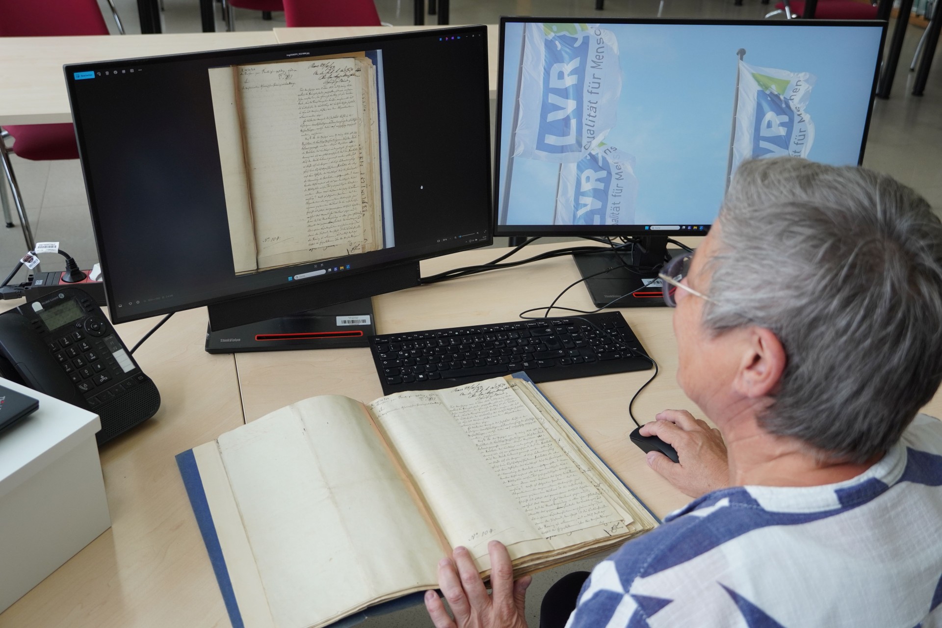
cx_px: 471
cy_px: 314
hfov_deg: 49.6
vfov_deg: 34.2
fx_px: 1020
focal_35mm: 39
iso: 500
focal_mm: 26
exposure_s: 1/160
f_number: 4
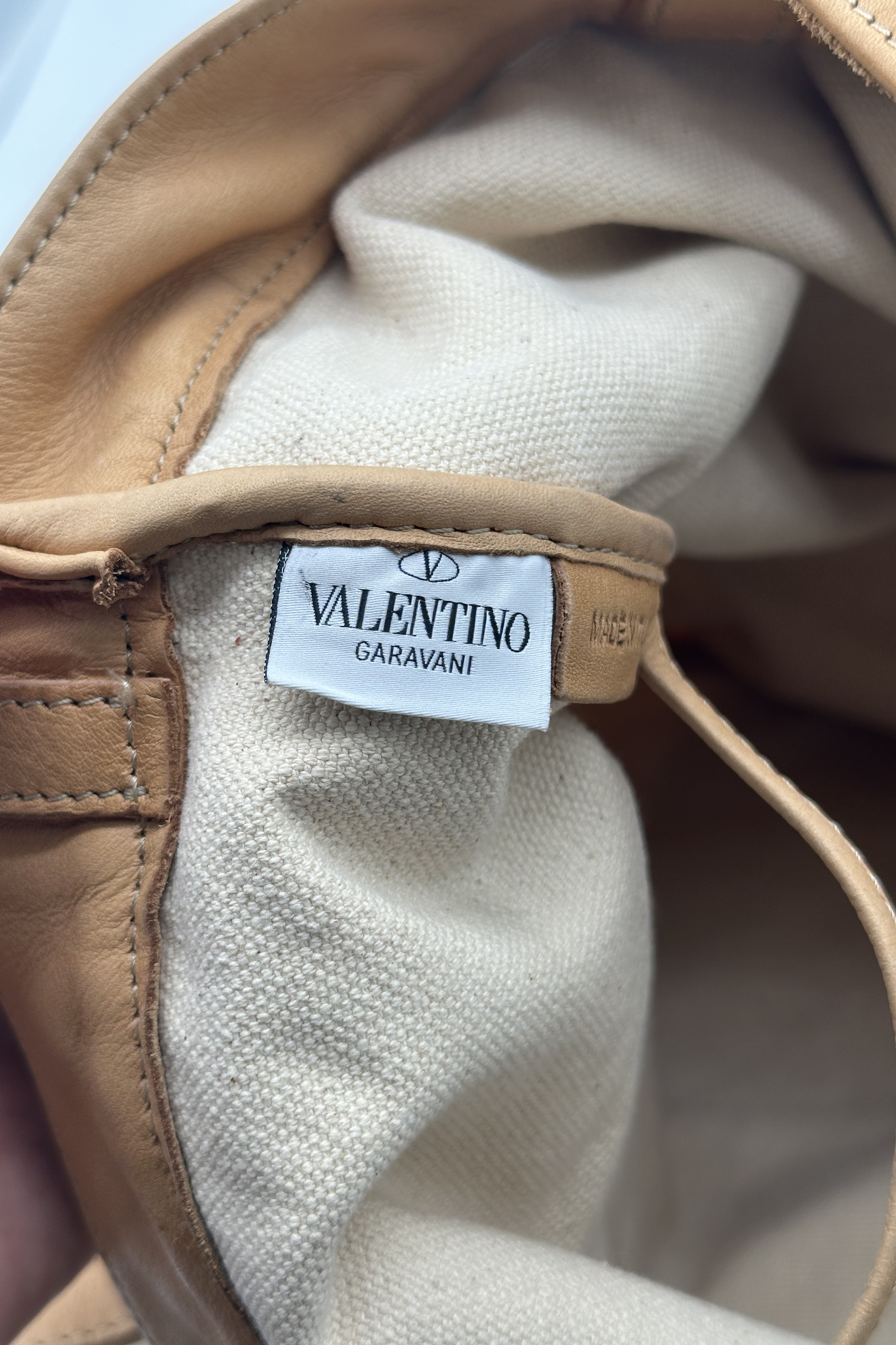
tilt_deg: -45.9
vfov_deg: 39.6
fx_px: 1867
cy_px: 672
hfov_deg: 27.0
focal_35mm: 50
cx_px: 431
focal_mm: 6.86
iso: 64
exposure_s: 1/289
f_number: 1.78
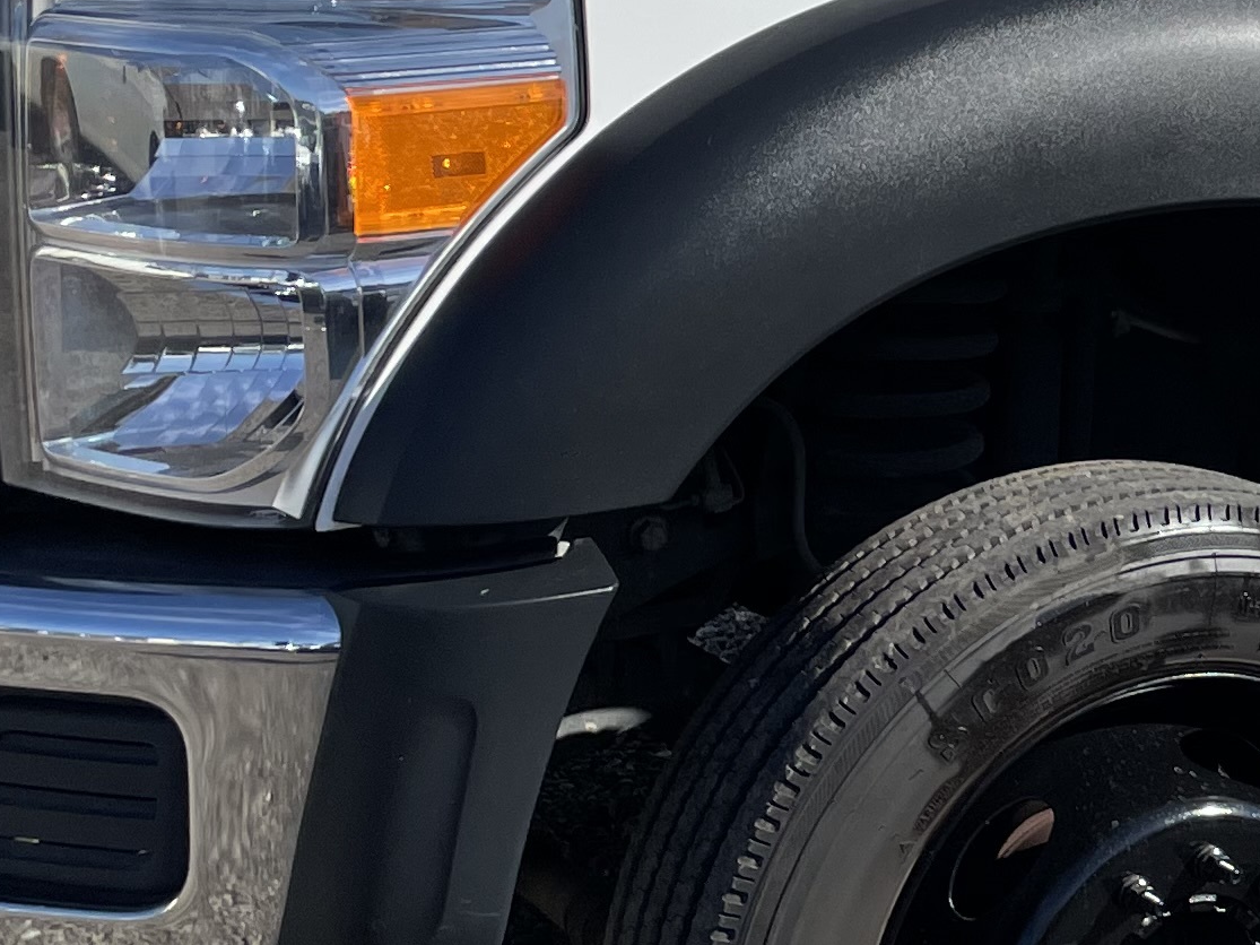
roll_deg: -0.1
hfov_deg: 19.1
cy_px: 252
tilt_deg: -8.3
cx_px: 1709
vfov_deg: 15.7
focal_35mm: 94
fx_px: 3421
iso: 32
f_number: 1.6
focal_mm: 4.2
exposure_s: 1/4651
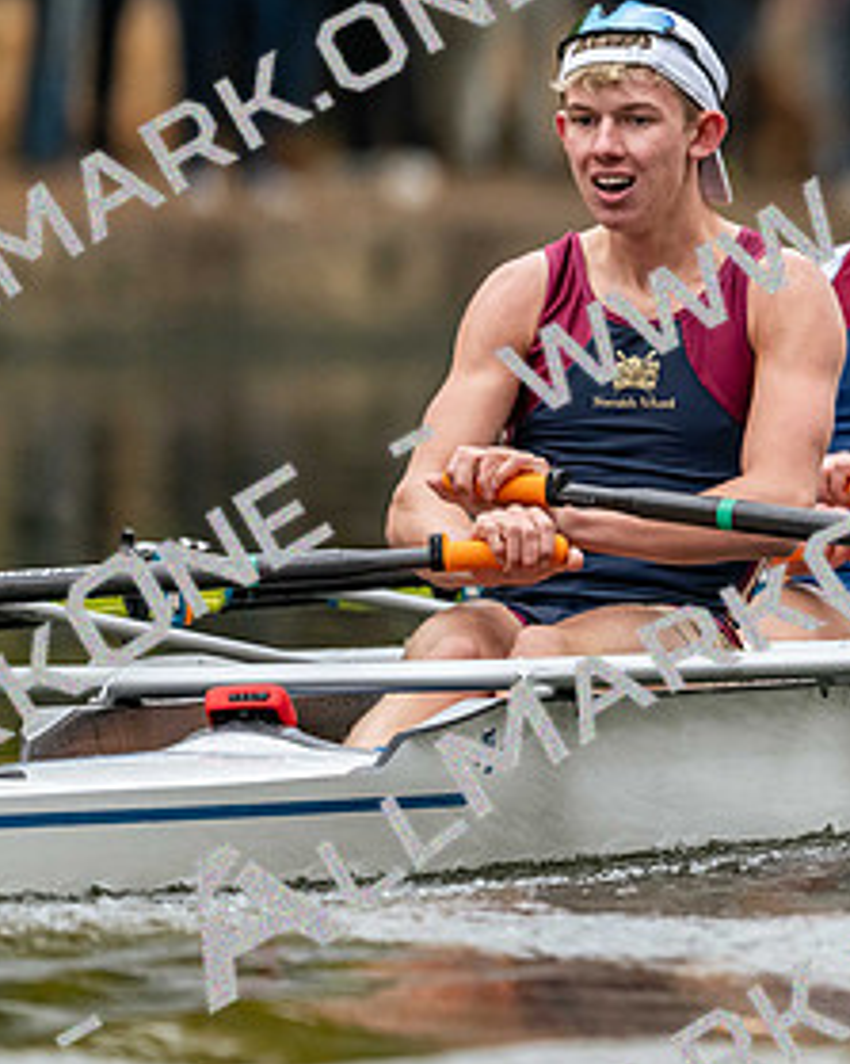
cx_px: 968
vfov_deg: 2.5
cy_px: 421
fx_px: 24541
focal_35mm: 780
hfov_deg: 2.0
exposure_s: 1/2500
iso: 2000
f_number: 4.5
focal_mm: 400
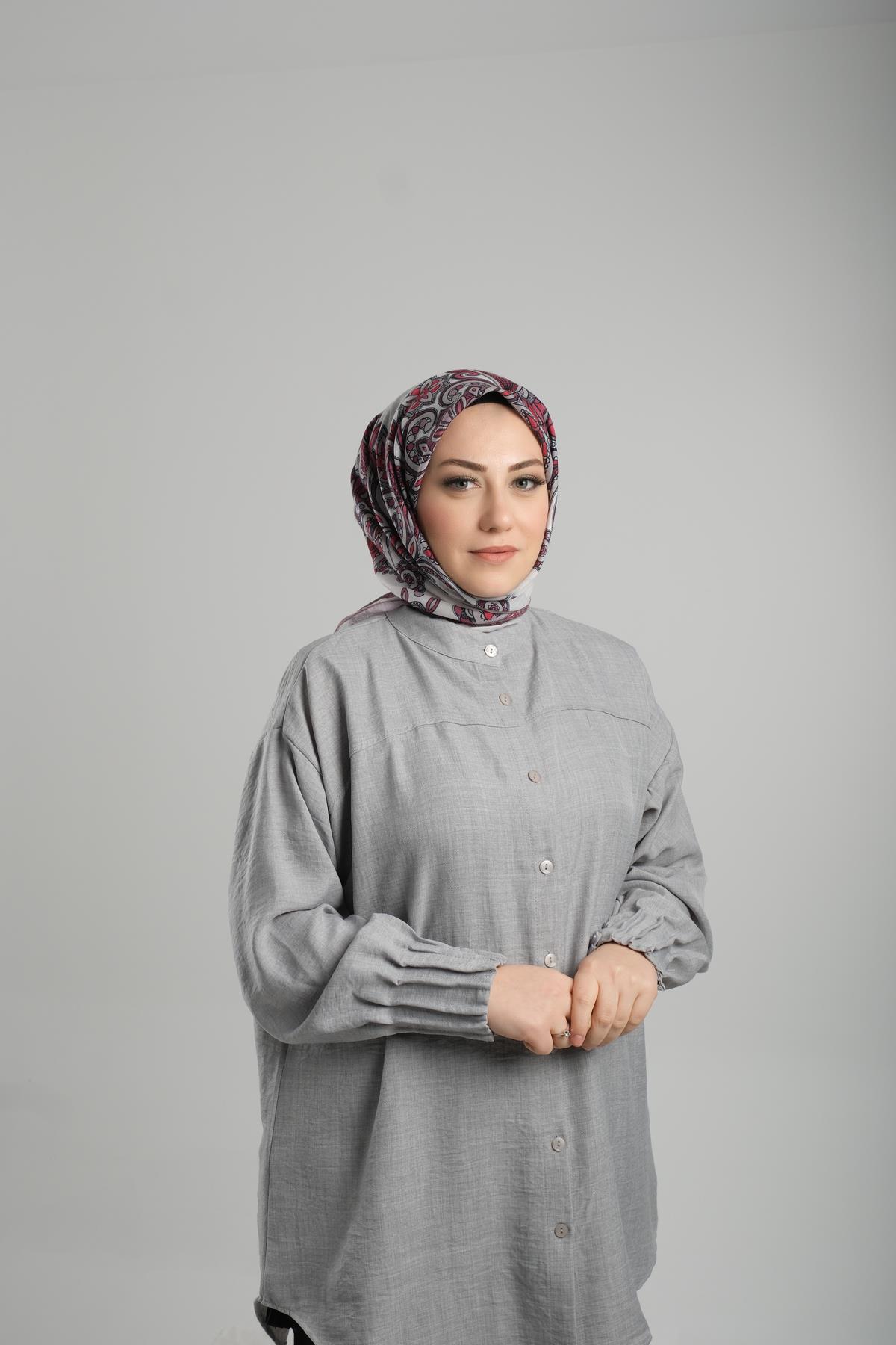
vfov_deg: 43.6
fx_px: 1680
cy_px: 672
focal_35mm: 45
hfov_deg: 29.9
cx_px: 448
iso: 125
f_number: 7.1
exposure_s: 1/256
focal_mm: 30.2
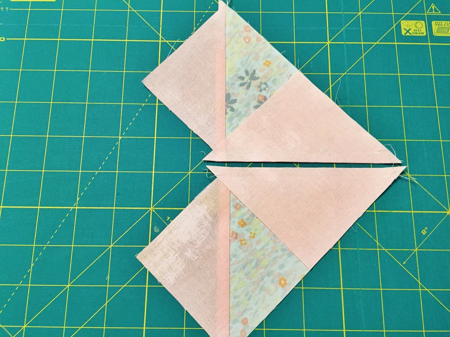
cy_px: 168
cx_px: 225
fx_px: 377
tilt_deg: -77.3
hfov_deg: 61.7
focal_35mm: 29
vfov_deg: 48.2
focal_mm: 4.15
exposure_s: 1/33
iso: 200
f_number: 2.2
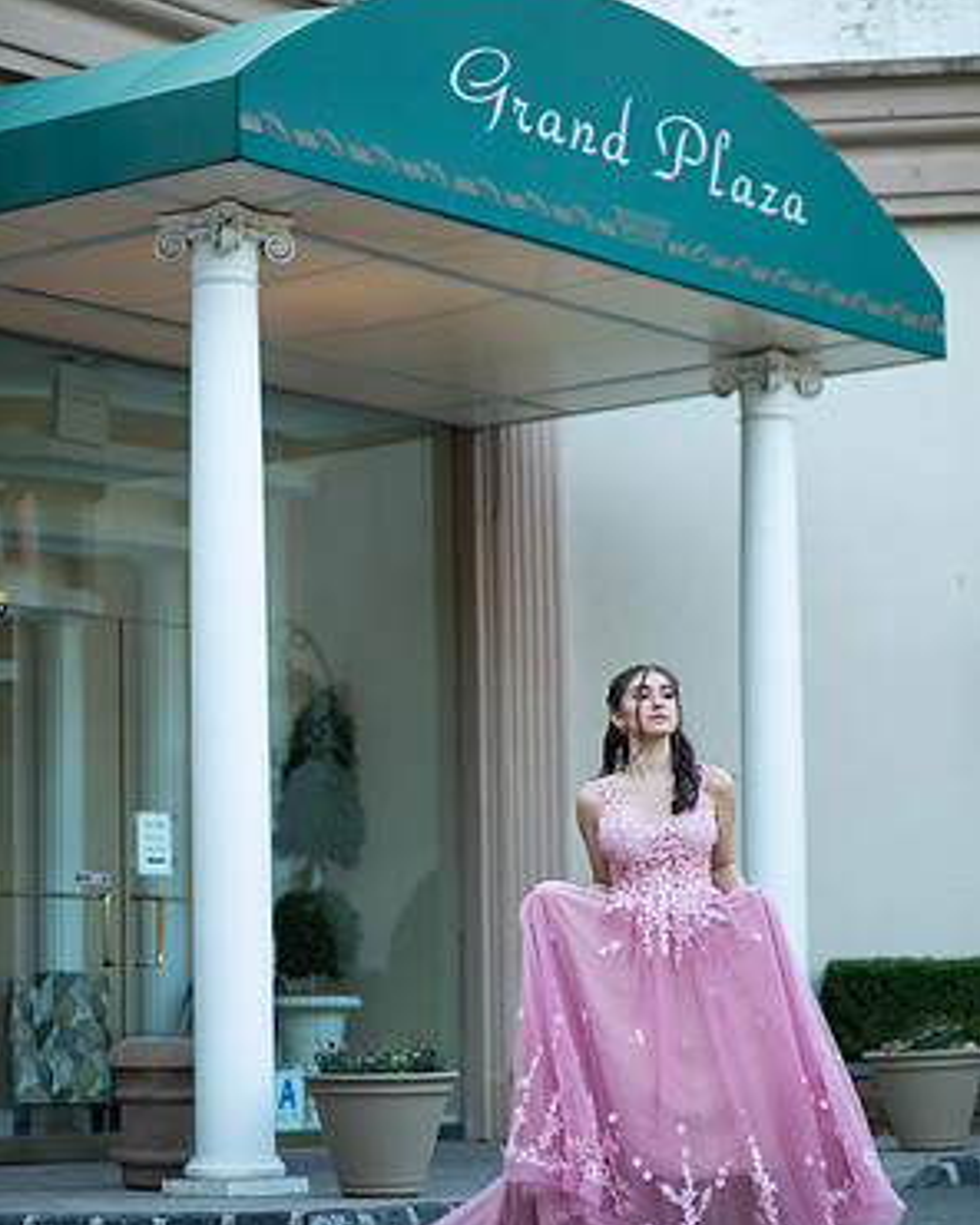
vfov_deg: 19.7
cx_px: 488
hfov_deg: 15.9
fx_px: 3517
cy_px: 715
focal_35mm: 97
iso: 250
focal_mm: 85
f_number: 2
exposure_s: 1/640
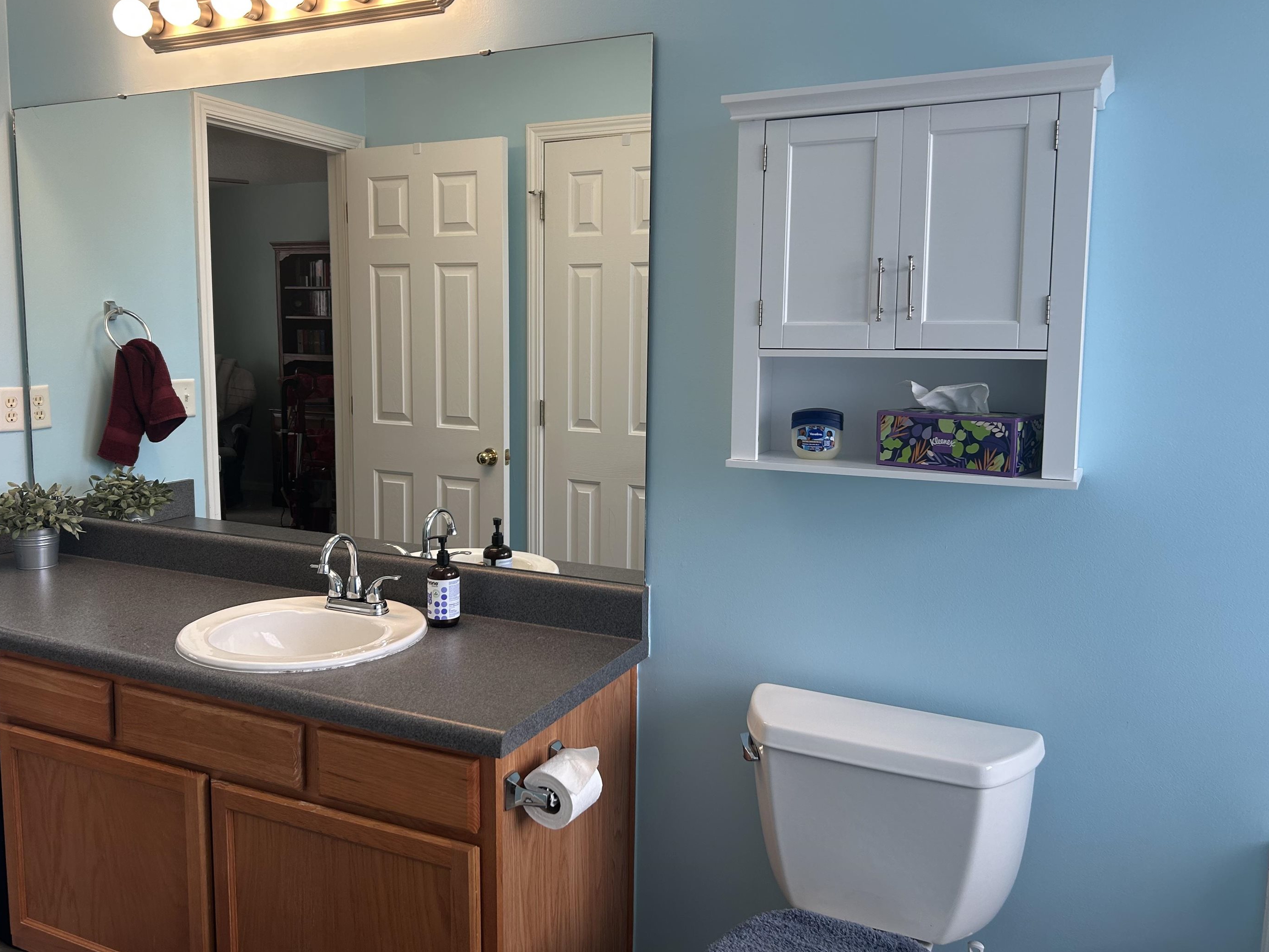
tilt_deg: -6.3
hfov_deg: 61.6
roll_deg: -1.0
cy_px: 443
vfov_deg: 48.2
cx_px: 592
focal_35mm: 29
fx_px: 1063
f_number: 1.5
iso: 50
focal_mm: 5.7
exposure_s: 1/120
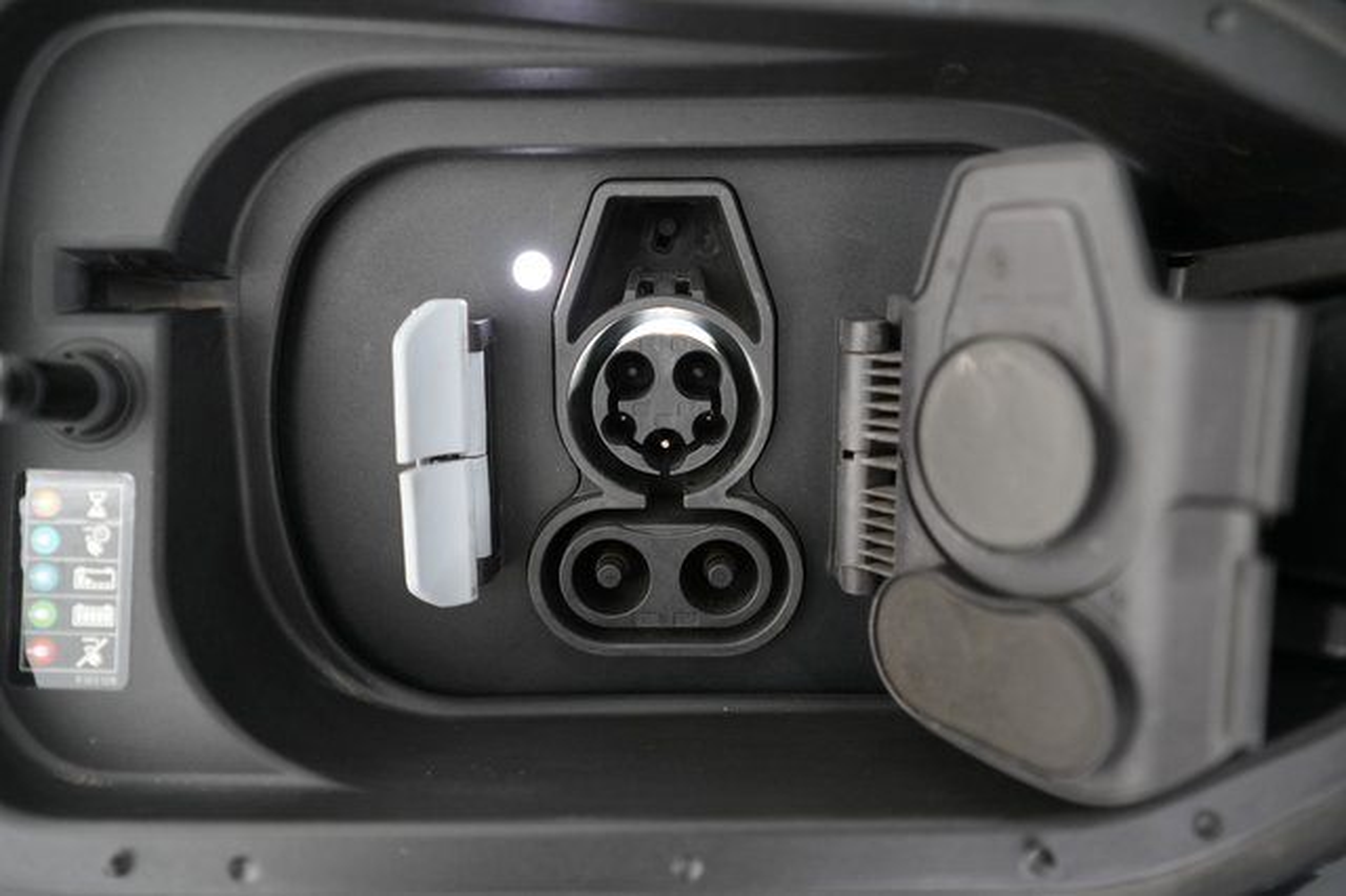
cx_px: 673
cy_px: 448
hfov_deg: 65.5
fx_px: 1046
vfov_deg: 46.4
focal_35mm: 28
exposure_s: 1/30
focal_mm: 28
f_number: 2.8
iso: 1250
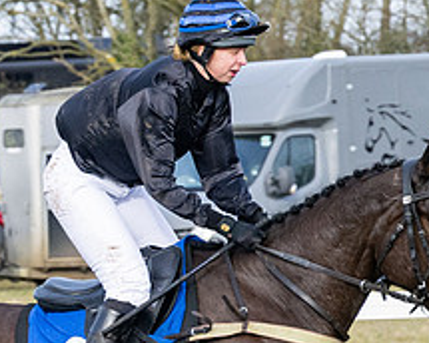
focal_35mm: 604
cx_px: 323
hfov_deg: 3.2
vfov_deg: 2.6
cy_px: 444
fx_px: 7669
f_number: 5
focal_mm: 101
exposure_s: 1/1000
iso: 400
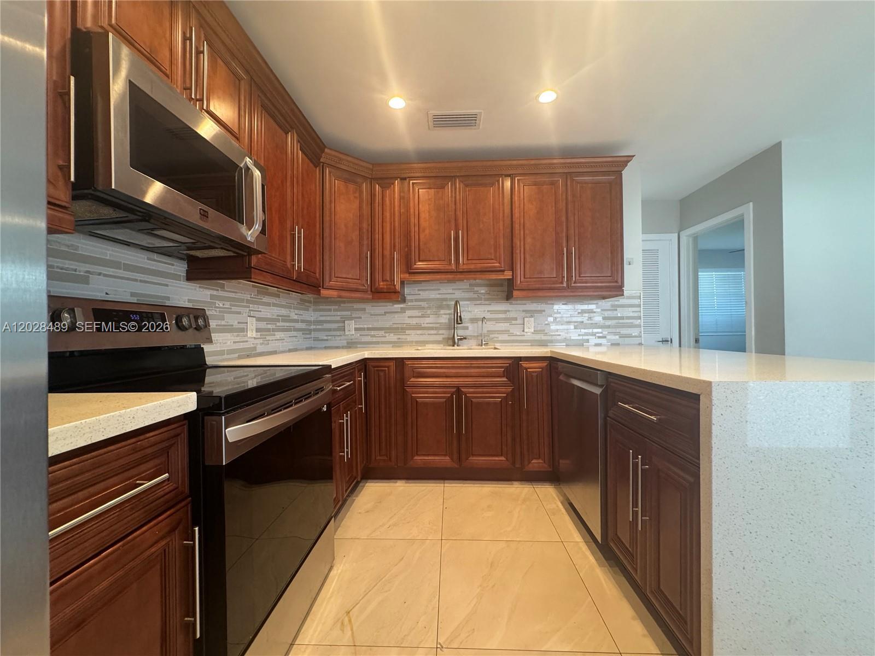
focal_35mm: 14
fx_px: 354
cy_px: 328
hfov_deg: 102.1
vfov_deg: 85.7
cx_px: 438
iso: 250
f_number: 2.2
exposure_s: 1/60
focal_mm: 2.22
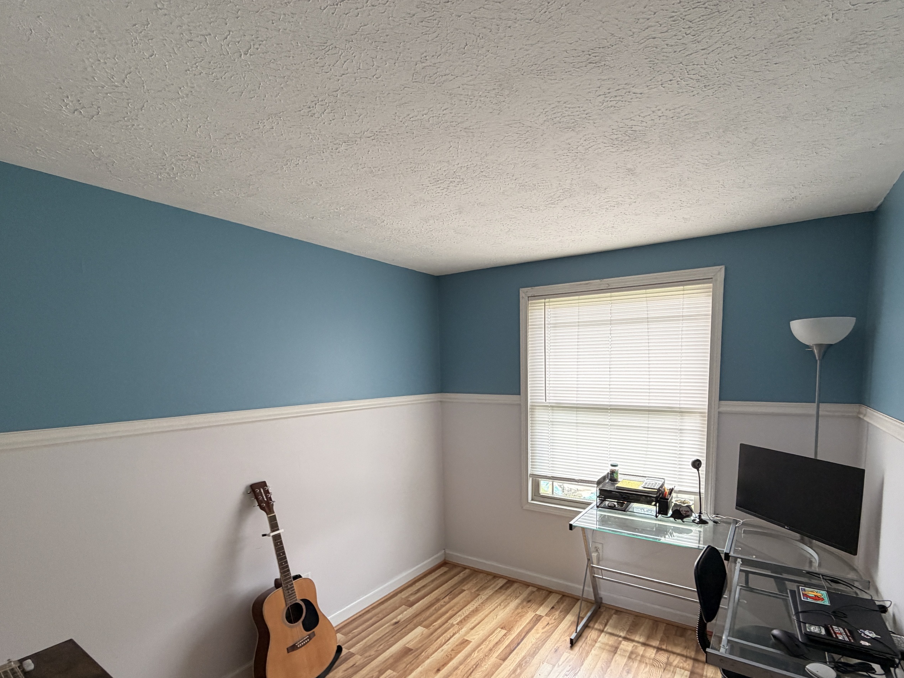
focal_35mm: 17
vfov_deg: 73.8
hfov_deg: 90.6
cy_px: 411
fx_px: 444
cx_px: 508
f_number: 2.2
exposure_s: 1/121
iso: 200
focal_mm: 2.22
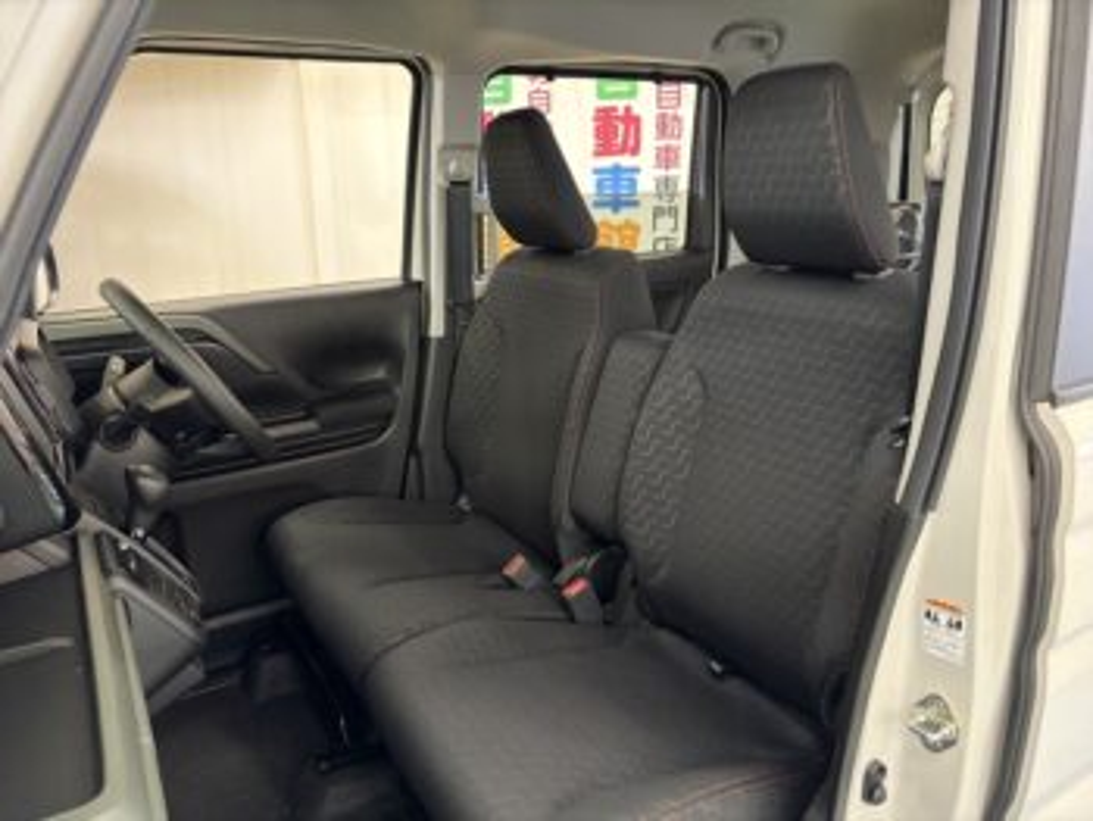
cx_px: 546
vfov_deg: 53.1
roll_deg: +1.8
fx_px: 822
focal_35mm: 26
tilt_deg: -14.1
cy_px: 410
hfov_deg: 67.3
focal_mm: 5.96
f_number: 1.6
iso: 400
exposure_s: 1/33
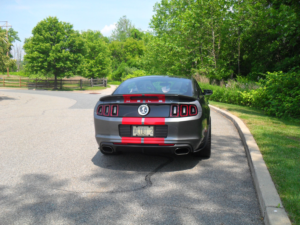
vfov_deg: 40.7
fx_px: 303
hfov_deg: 52.6
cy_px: 112
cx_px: 150
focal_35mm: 35
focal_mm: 6.2
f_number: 8.9
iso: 100
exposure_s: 1/90
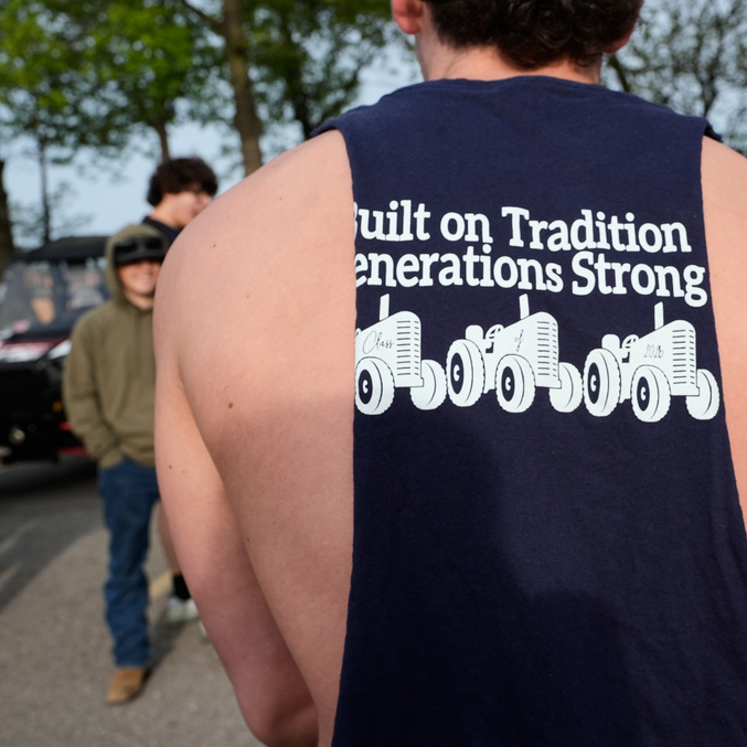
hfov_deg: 37.0
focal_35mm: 45
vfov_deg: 37.6
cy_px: 373
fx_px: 1099
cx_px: 517
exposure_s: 1/1250
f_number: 8
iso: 800
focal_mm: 35
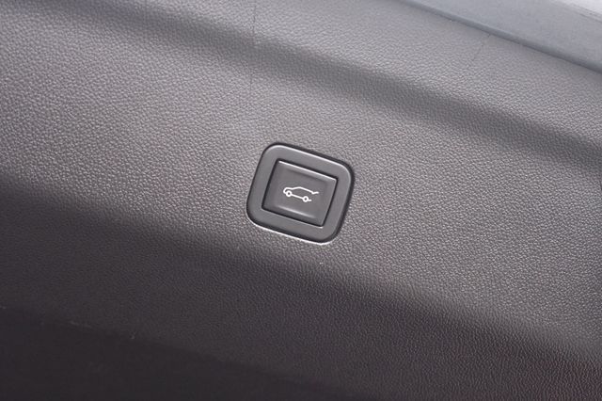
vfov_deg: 16.6
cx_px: 301
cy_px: 200
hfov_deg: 24.8
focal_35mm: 82
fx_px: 1370
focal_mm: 55
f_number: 5.6
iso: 3200
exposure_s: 1/125
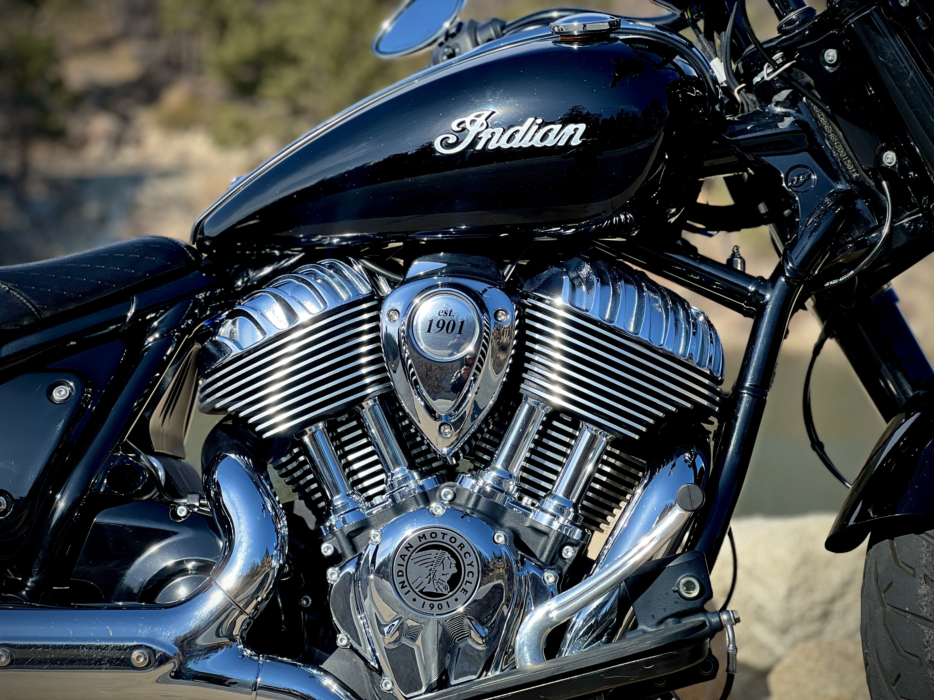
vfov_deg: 19.1
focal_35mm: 77
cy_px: 350
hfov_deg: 25.3
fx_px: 2078
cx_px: 467
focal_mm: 9
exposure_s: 1/372
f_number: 2.8
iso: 32
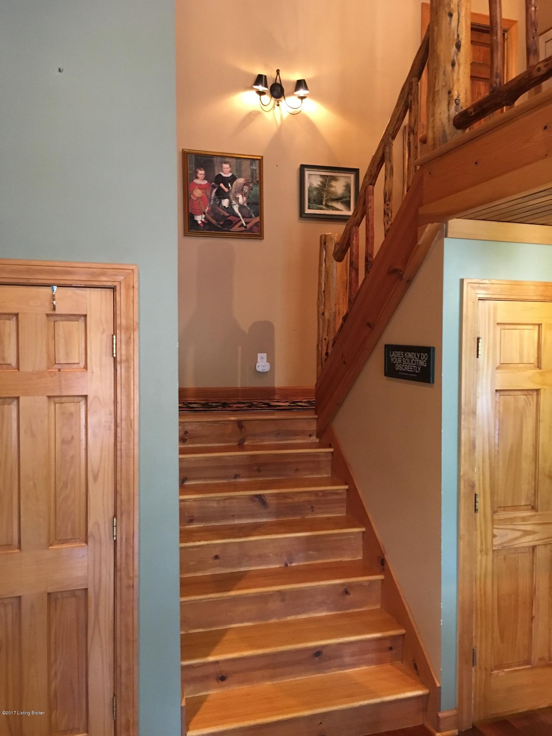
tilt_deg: -3.0
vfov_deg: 61.7
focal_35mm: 29
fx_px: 617
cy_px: 368
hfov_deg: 48.2
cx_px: 276
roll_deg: +0.0
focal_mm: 4.15
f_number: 2.2
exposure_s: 1/17
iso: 200
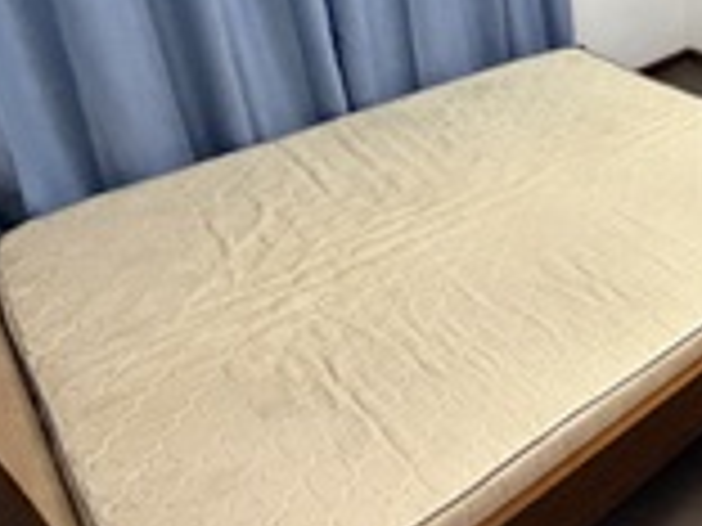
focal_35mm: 41
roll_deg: -0.4
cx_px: 812
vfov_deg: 32.4
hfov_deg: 36.8
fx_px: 831
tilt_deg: -18.5
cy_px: 2
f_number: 2.2
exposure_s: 1/50
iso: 500
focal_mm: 2.22
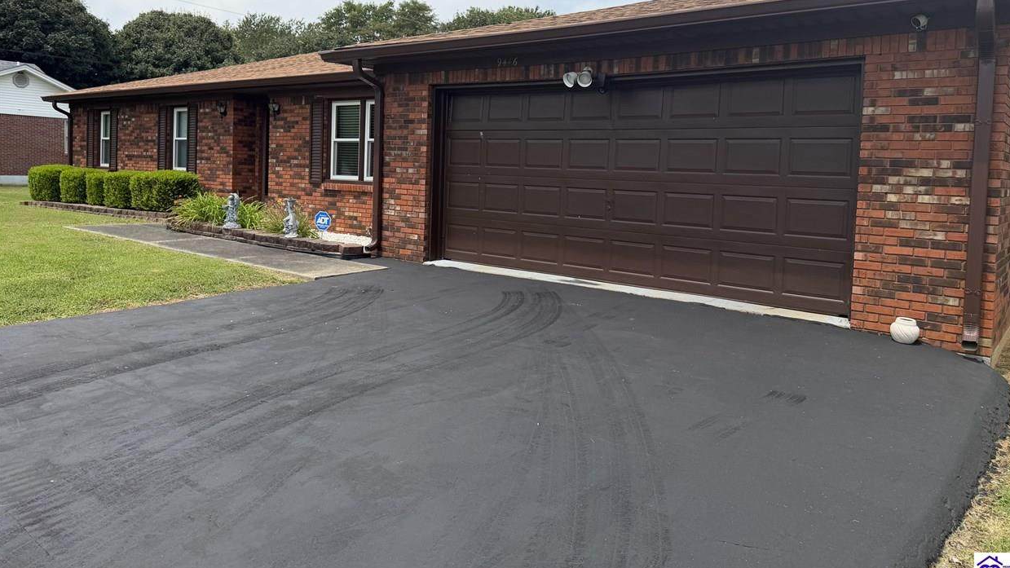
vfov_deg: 42.4
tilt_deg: -1.7
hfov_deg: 69.8
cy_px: 194
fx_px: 723
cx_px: 518
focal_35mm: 27
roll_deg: -1.1
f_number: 1.78
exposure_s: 1/4673
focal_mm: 6.76
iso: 80
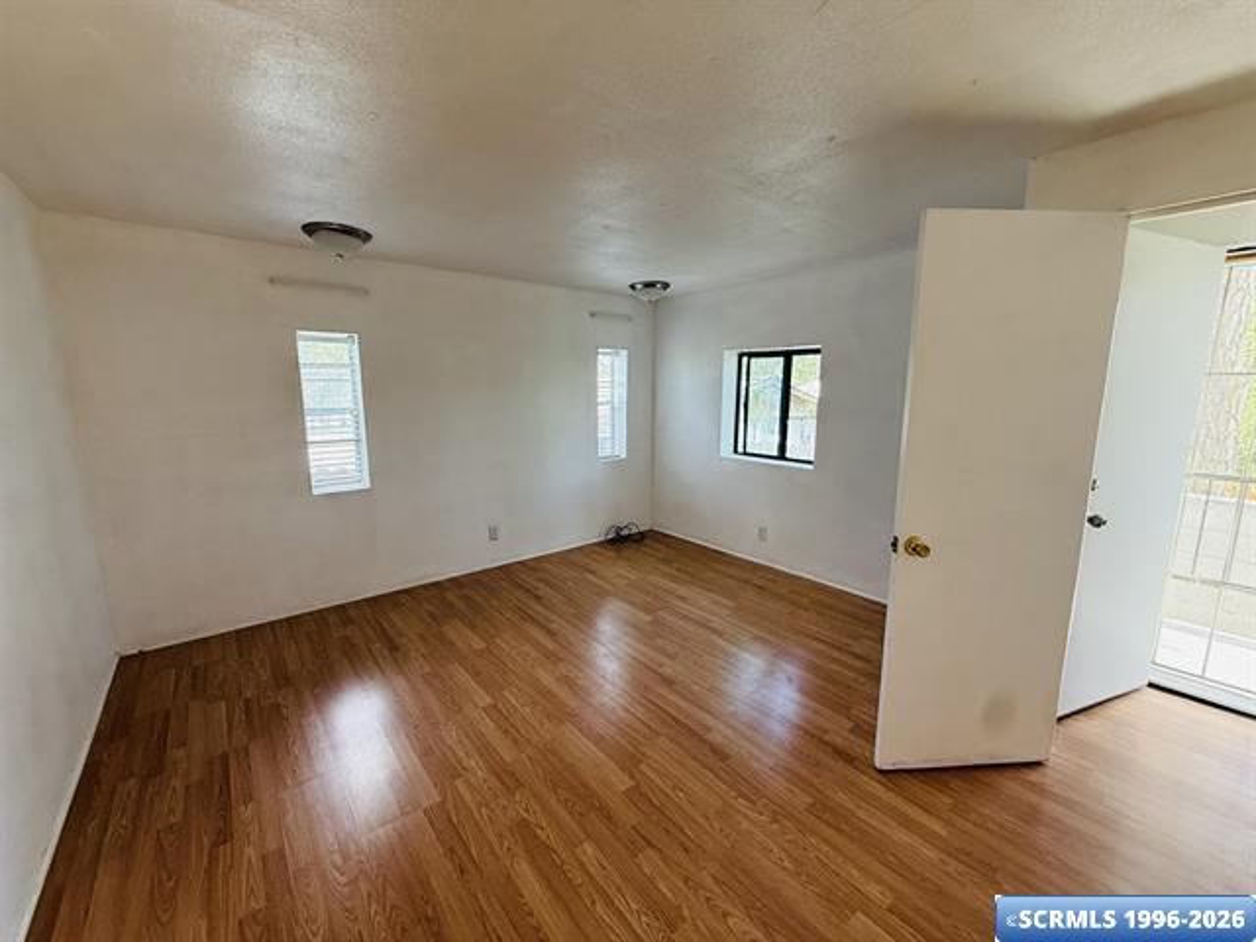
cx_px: 628
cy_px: 471
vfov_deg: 85.7
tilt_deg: -8.6
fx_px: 508
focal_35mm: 14
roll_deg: -1.0
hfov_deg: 102.1
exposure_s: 1/120
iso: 200
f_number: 2.2
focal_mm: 2.22
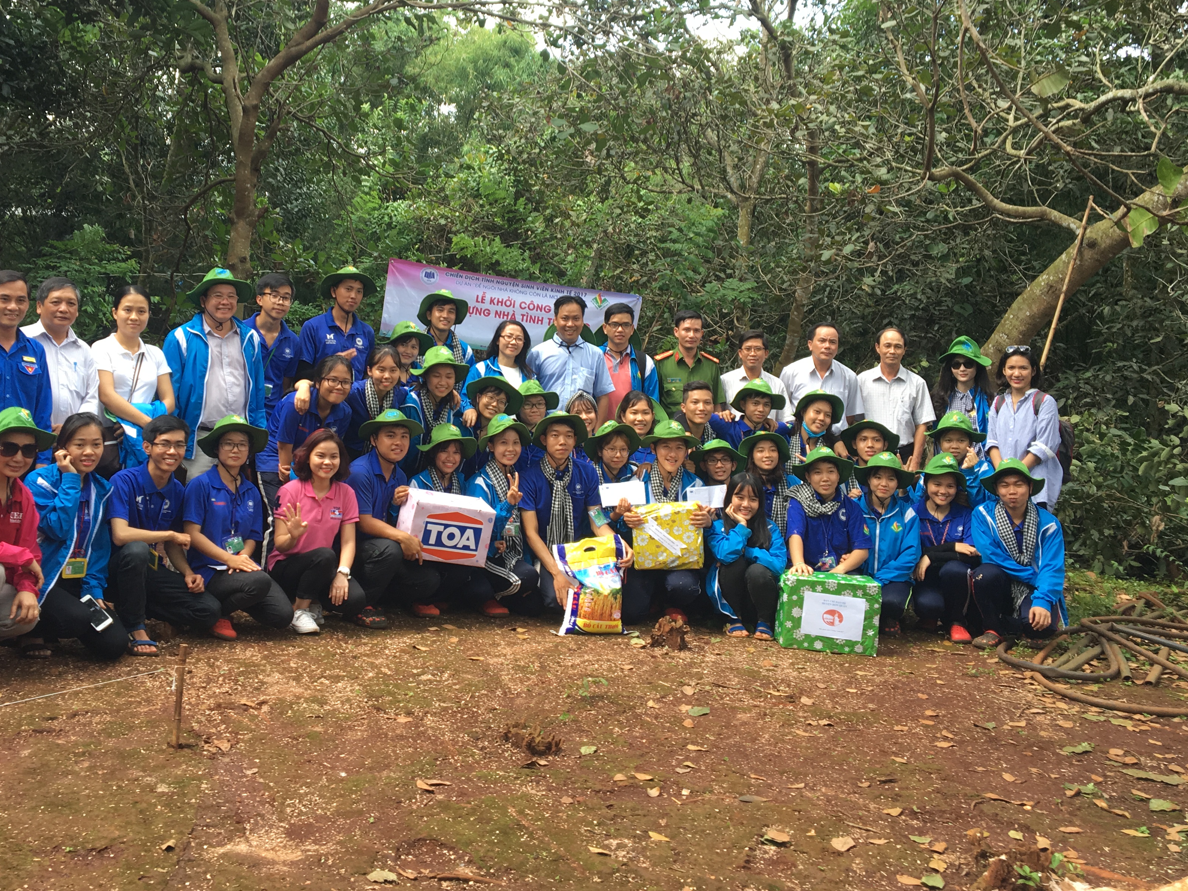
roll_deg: -2.9
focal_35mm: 37
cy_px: 336
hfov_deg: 49.8
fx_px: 1270
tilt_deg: +2.8
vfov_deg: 38.4
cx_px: 473
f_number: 2.2
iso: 25
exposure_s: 1/100
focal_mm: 4.15
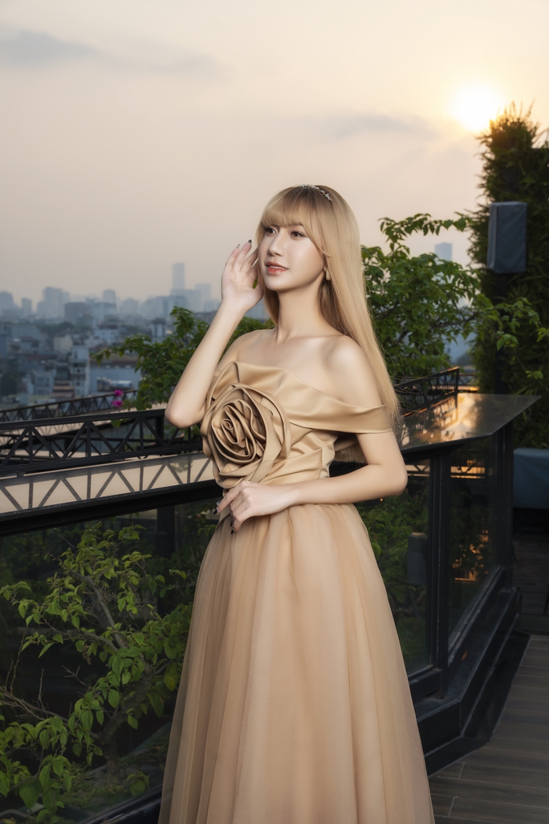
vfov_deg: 36.7
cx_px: 274
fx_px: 1242
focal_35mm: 54
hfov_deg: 24.9
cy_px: 412
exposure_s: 1/125
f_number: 8
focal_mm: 54.3
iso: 80
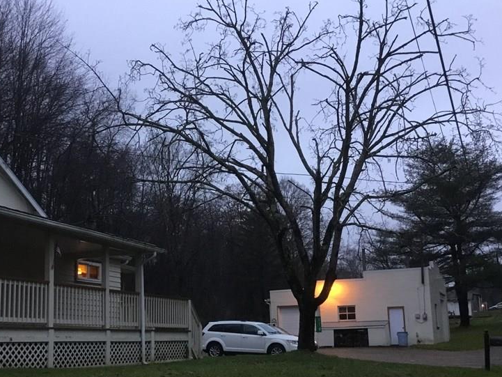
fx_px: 638
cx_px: 215
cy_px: 254
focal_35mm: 44
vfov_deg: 32.6
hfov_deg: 42.8
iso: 160
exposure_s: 1/30
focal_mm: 3.3
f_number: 2.4
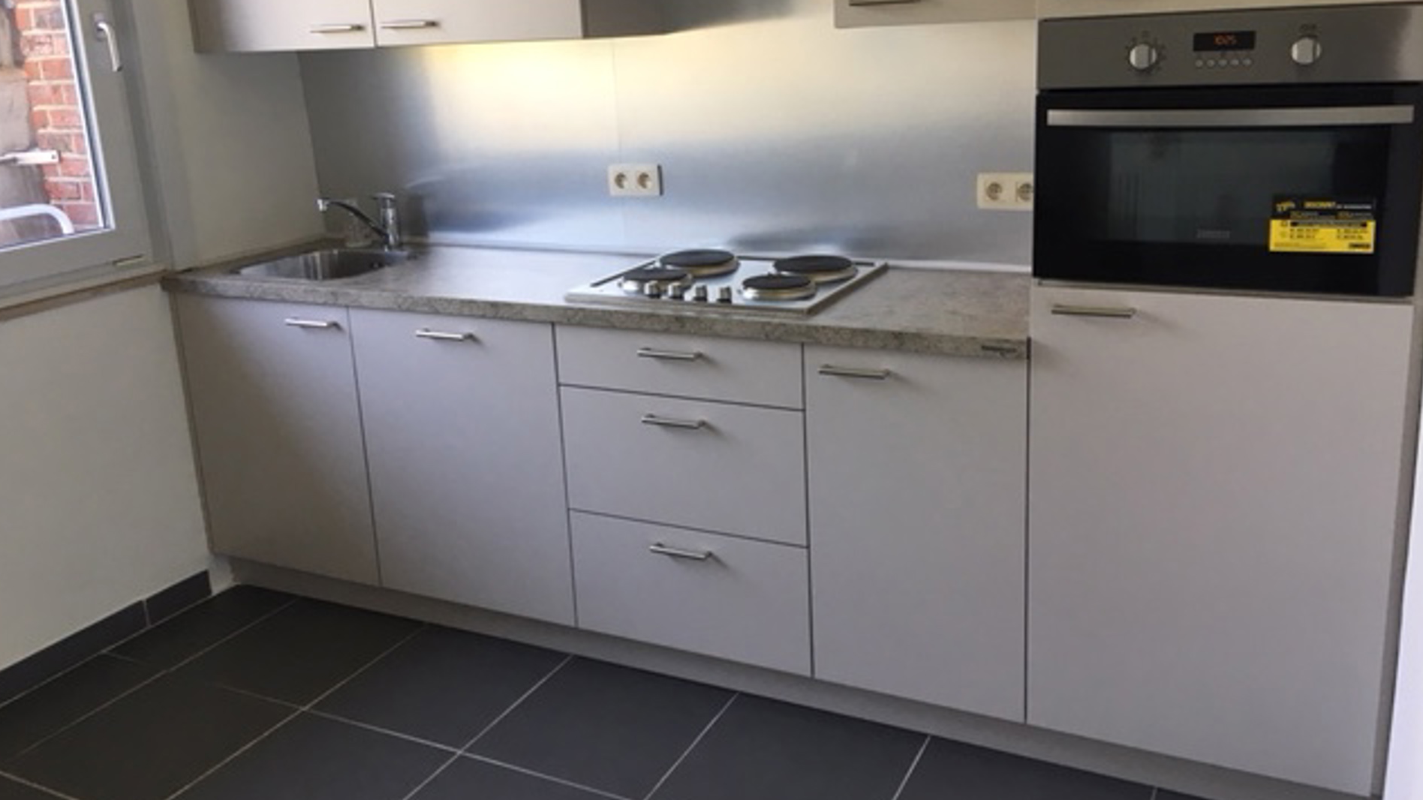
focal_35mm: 32
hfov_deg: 61.0
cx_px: 709
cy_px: 328
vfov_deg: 36.6
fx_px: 1207
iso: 32
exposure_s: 1/33
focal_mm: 4.15
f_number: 2.2
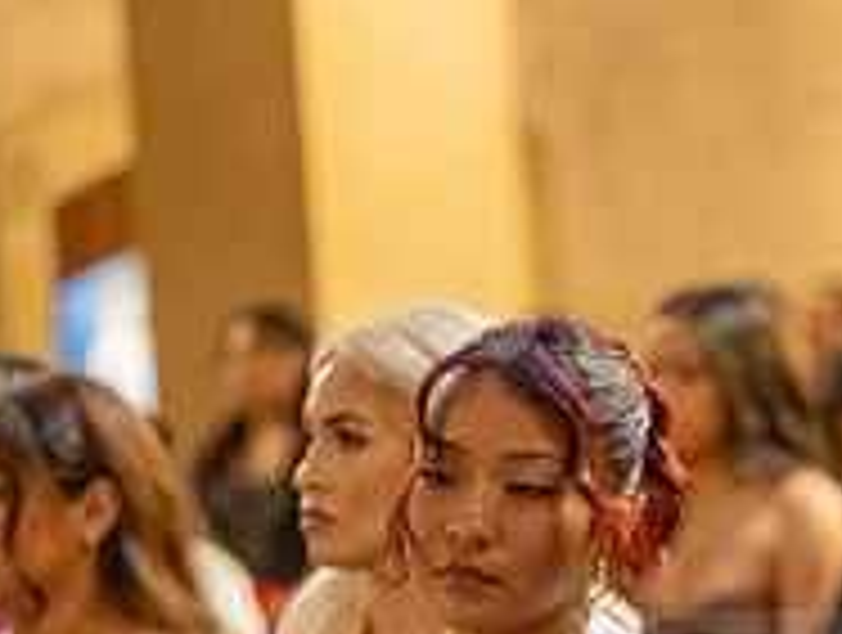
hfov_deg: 7.7
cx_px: 959
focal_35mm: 256
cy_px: 717
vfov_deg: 5.8
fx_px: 6239
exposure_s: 1/200
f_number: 2.8
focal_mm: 86
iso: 2000
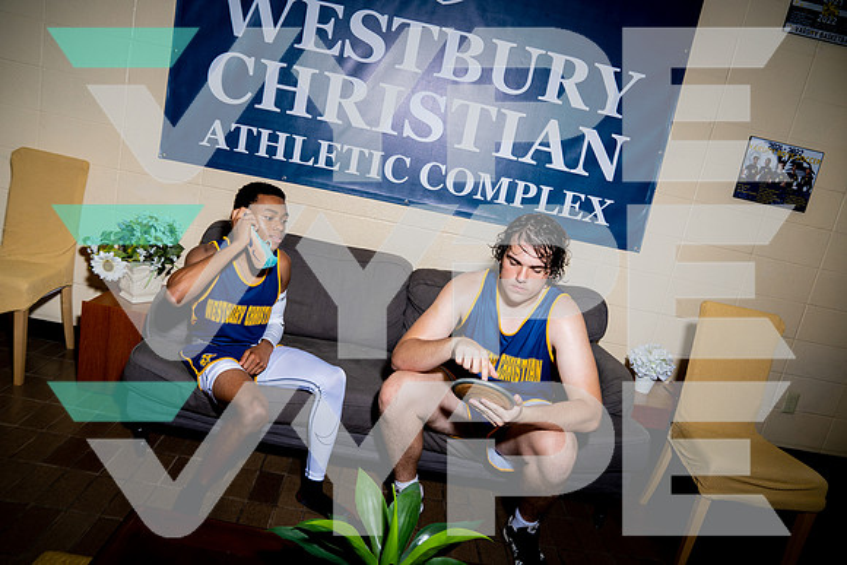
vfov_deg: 53.2
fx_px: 565
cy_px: 282
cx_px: 424
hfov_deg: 73.7
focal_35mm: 24
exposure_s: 1/250
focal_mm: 24
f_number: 4.5
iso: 200
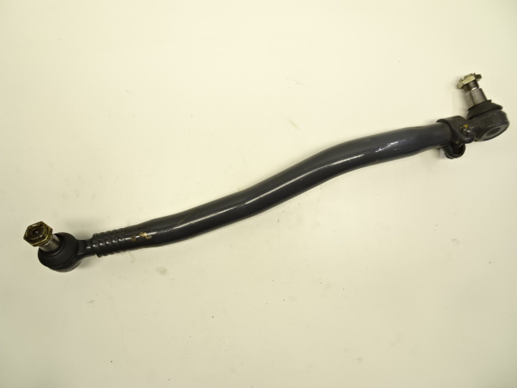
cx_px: 258
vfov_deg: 56.8
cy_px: 194
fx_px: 358
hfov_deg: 71.6
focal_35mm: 24
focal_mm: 4.1
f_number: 3.5
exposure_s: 1/40
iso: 80
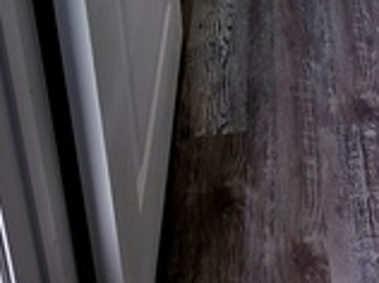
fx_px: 601
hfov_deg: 33.2
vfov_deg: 18.0
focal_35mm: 55
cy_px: -285
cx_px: 339
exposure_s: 1/120
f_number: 1.9
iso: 40
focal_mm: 2.2
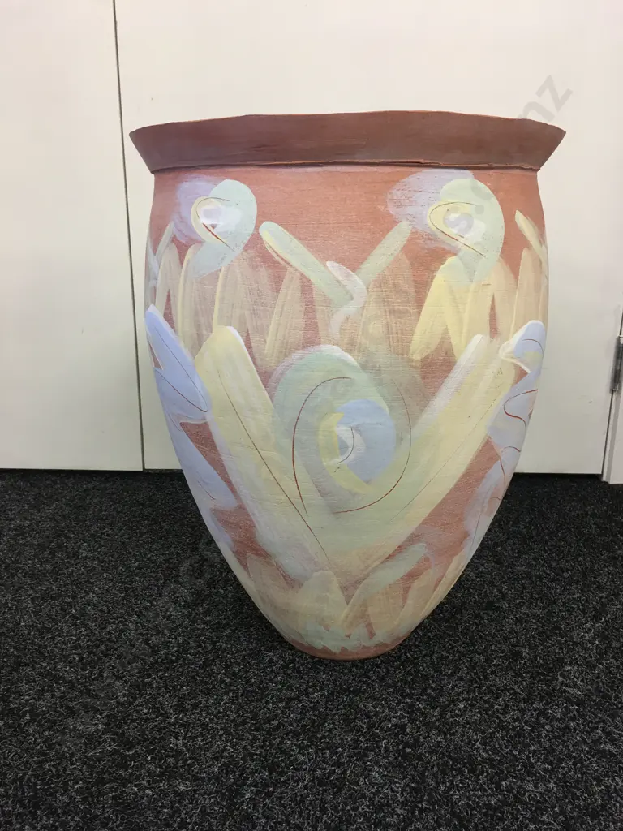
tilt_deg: -15.7
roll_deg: -0.7
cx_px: 312
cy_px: 416
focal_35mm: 29
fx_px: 696
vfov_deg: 61.7
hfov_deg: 48.2
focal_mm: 4.15
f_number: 2.2
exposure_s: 1/17
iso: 40
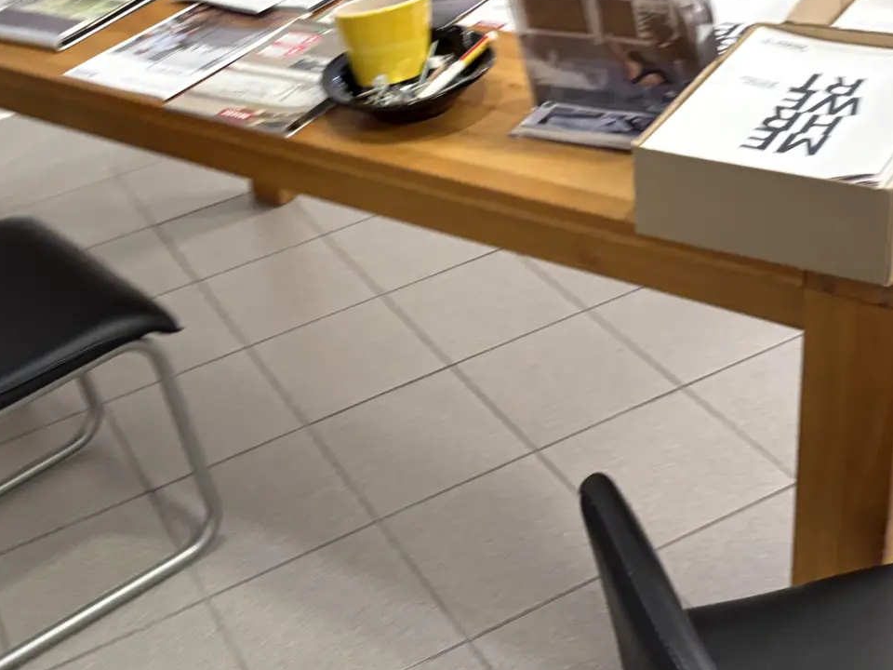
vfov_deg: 28.0
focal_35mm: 52
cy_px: 336
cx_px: 363
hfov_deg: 36.7
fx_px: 1341
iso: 160
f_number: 1.6
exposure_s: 1/50
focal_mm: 5.96
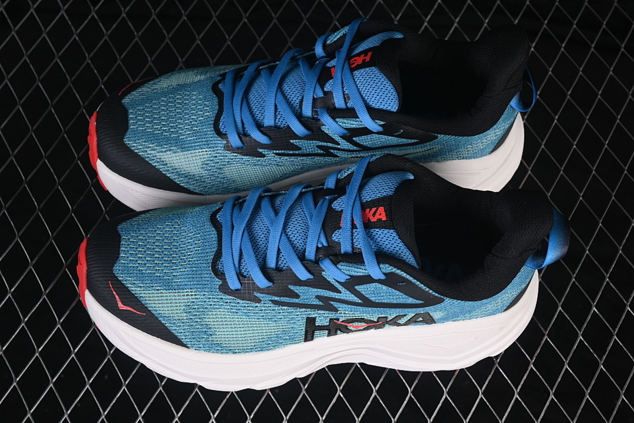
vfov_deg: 18.2
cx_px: 317
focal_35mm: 75
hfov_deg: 27.0
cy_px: 212
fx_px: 1321
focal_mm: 50
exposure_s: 1/80
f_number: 7.1
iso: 160
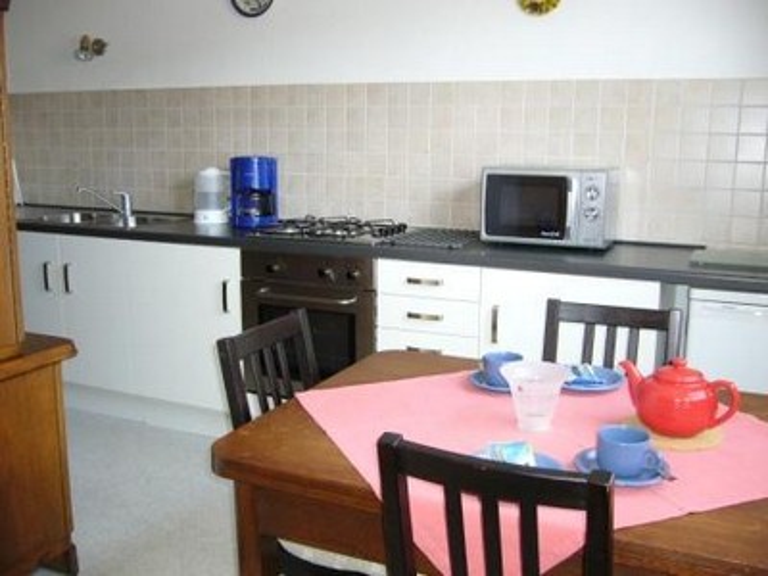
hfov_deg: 52.6
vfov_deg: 40.7
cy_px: 288
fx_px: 777
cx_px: 384
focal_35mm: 35
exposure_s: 1/60
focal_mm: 5.8
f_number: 2.8
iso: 200
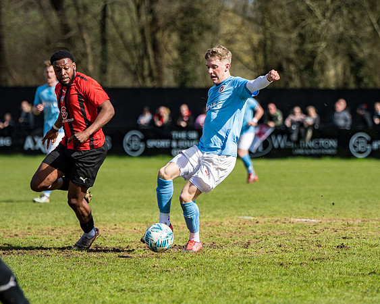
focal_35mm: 270
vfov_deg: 5.7
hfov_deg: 7.2
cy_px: 194
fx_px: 3033
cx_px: 259
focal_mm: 150
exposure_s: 1/4000
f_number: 3.2
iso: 200
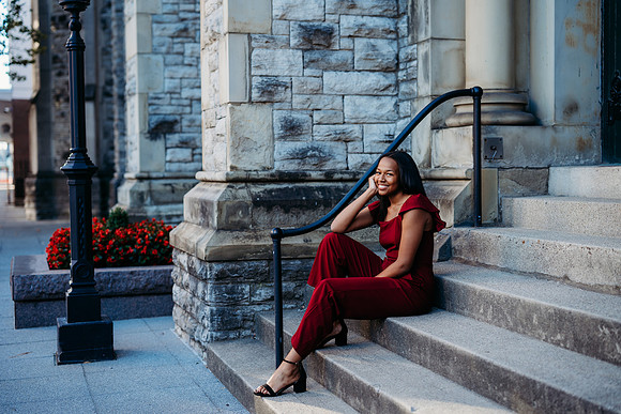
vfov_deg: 27.0
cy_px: 207
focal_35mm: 50
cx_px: 310
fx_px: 863
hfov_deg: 39.6
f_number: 1.8
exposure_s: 1/400
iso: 160
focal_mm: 50
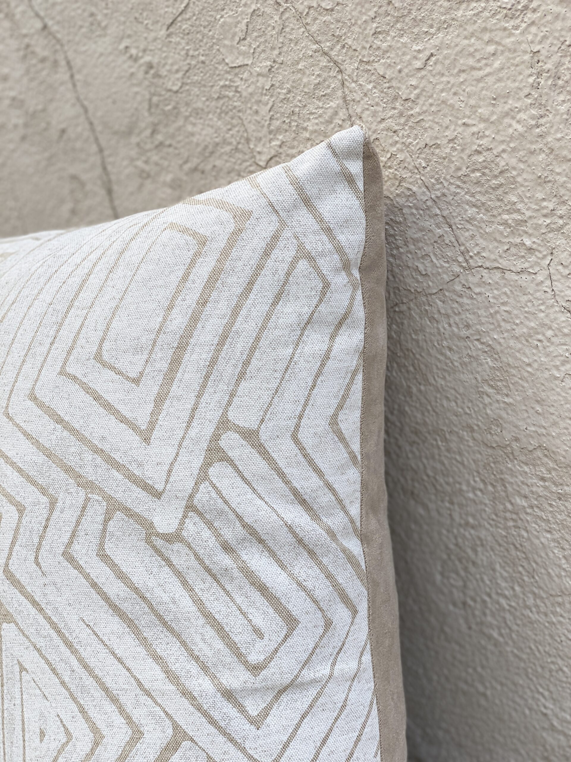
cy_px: 381
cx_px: 286
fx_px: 1144
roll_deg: +13.8
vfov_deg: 36.8
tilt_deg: -15.7
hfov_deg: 28.0
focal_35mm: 52
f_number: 2
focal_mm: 6
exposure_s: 1/154
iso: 20
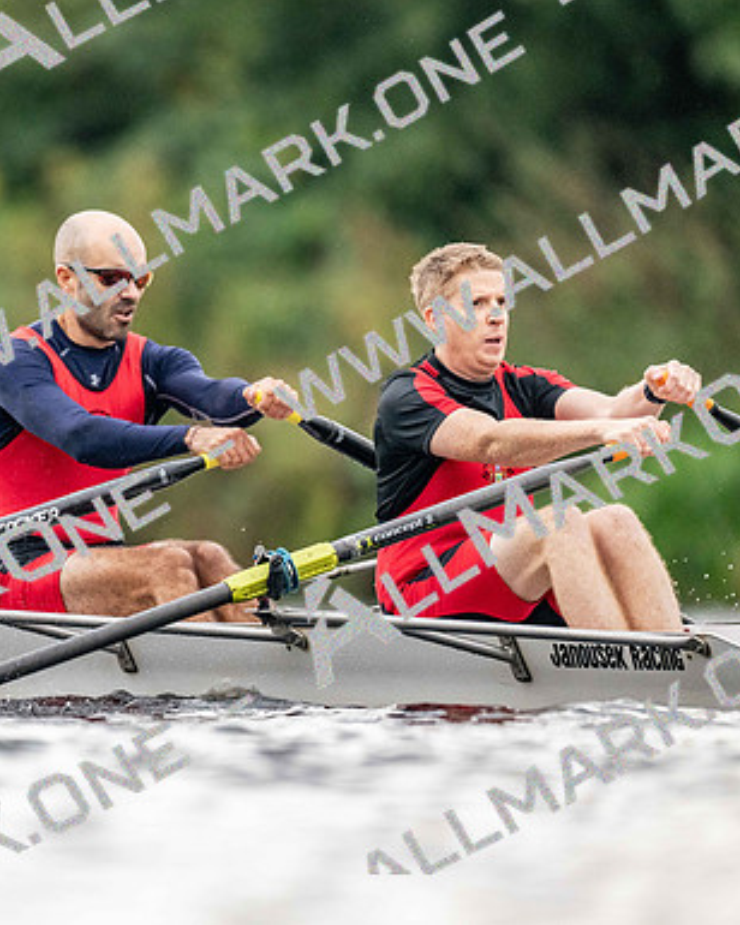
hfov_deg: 1.8
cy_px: 462
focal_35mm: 849
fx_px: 23243
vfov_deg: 2.3
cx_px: 99
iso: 3600
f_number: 4
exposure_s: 1/2500
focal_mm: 600
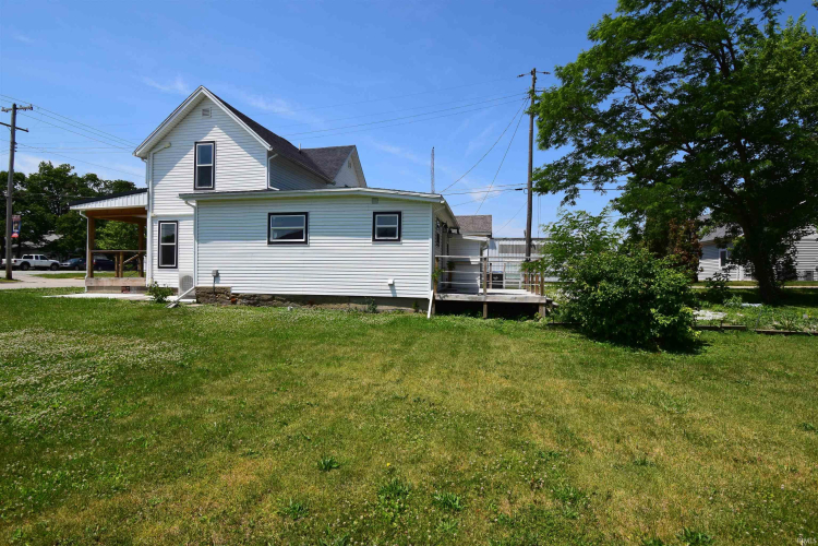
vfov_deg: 67.4
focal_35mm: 18
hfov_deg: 90.0
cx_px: 409
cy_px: 273
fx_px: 409
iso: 280
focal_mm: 12
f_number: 11
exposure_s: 1/500
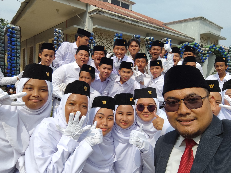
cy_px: 86
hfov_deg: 71.6
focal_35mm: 24
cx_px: 116
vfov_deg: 56.8
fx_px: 160
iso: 50
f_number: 2.45
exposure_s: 1/2456
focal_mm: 3.26
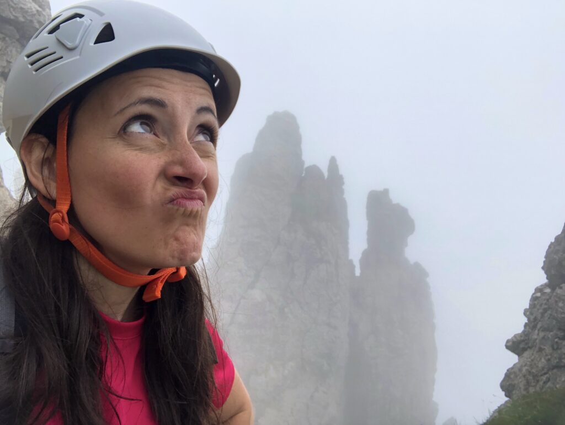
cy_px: 212
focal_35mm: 32
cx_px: 282
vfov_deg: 44.2
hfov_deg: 56.8
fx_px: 523
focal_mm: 2.87
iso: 20
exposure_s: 1/259
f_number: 2.2
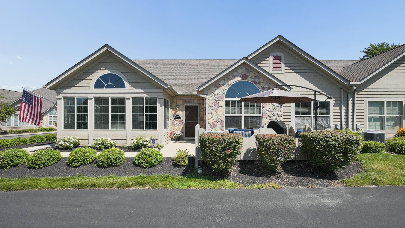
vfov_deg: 63.9
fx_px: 183
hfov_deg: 95.9
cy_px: 120
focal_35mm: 17
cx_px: 204
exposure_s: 1/4000
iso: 640
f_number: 7.1
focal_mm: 11
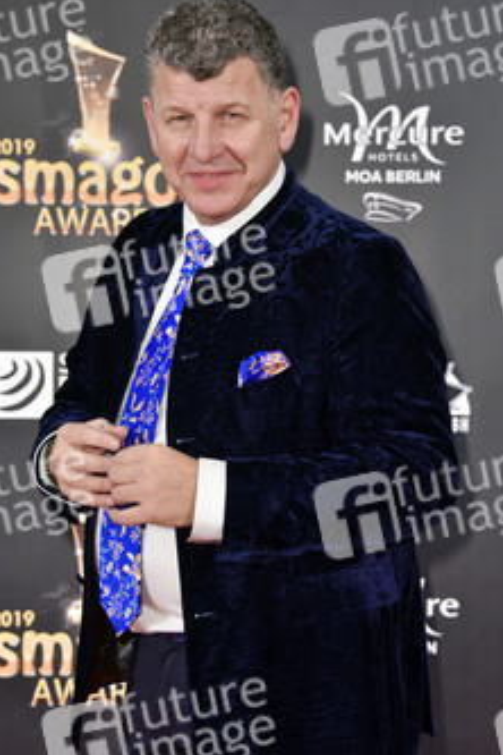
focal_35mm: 102
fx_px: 2138
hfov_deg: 13.4
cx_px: 224
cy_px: 392
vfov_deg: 20.0
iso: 1000
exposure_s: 1/160
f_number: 5.6
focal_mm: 85
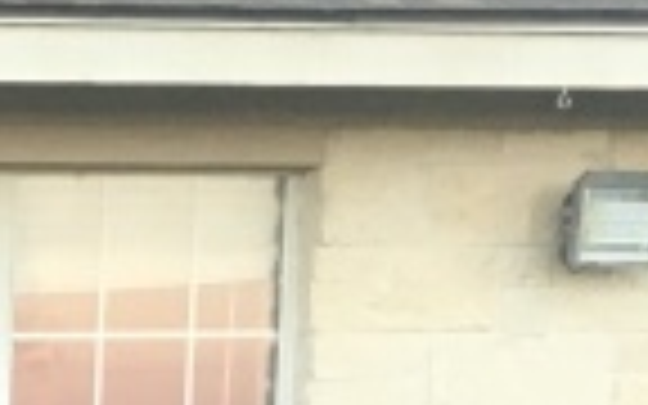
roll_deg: +1.8
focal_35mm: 219
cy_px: 1233
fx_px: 3868
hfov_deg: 8.6
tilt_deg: -10.6
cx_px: -1017
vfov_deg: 5.6
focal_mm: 4.15
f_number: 2.2
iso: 40
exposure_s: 1/30
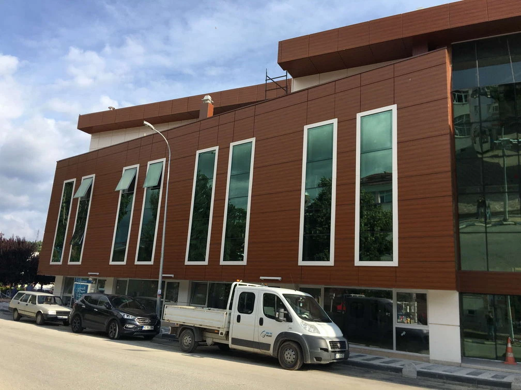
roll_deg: -4.2
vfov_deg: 48.2
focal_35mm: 29
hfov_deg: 61.7
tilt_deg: +15.2
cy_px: 195
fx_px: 436
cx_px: 260
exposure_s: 1/1026
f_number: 2.2
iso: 25
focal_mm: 4.15
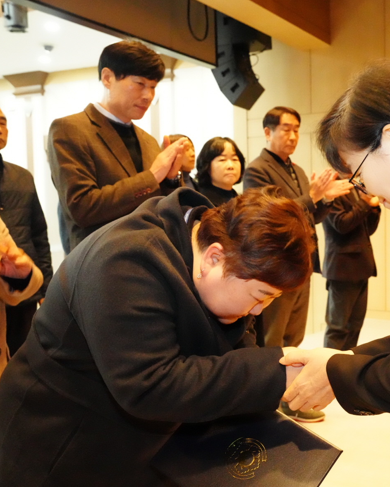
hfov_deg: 33.8
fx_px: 620
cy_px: 243
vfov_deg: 42.9
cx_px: 318
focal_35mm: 43
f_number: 5.6
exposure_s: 1/160
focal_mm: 30
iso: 20000
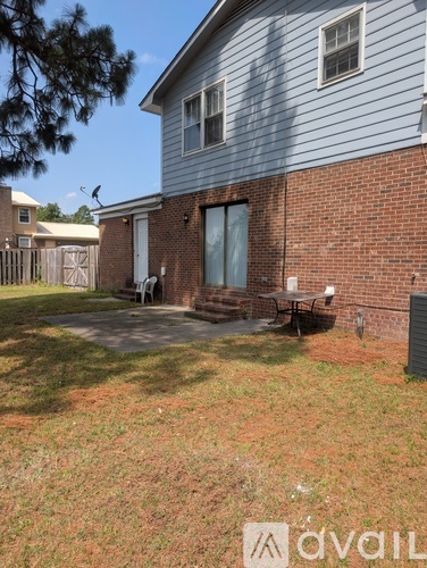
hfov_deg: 56.9
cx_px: 214
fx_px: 394
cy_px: 284
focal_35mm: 24
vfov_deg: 71.5
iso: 21
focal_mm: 6.9
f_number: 1.68
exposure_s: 1/962
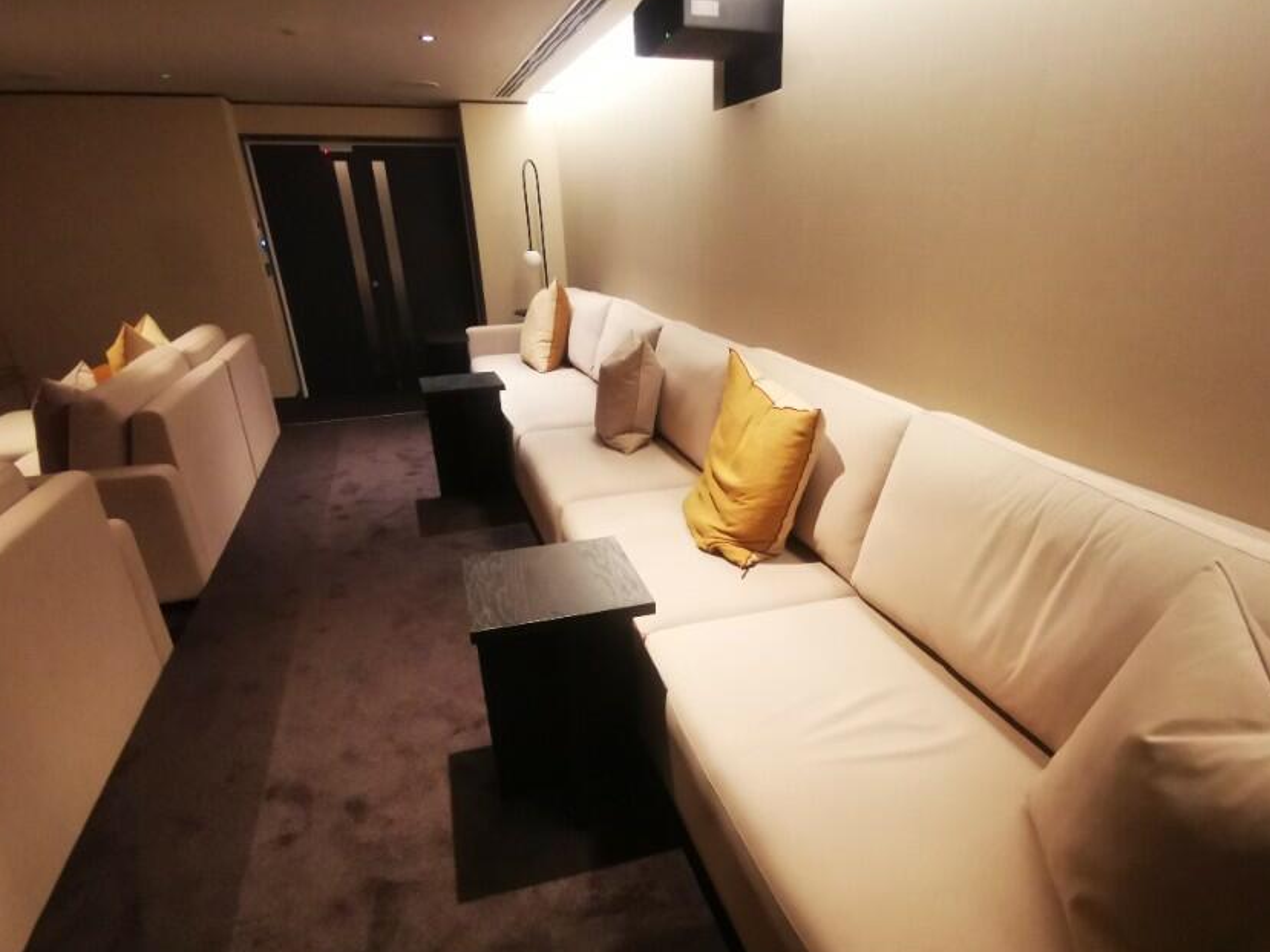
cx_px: 674
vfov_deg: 62.9
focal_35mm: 21
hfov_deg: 78.9
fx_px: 771
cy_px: 574
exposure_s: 1/25
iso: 1000
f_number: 2.2
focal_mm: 2.35
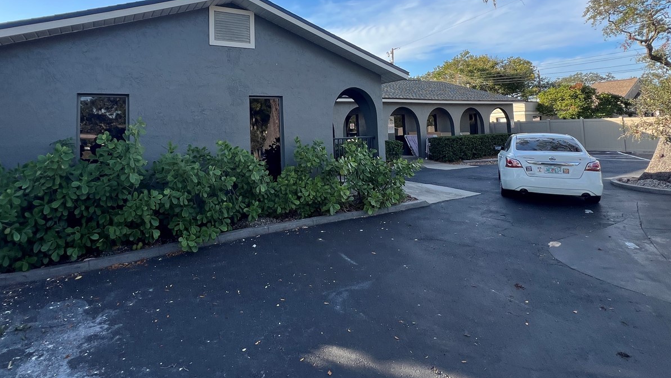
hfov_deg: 89.3
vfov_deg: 56.2
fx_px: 338
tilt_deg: +5.9
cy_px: 106
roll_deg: +1.9
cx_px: 306
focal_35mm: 19
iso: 32
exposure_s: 1/418
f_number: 1.8
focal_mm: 1.57
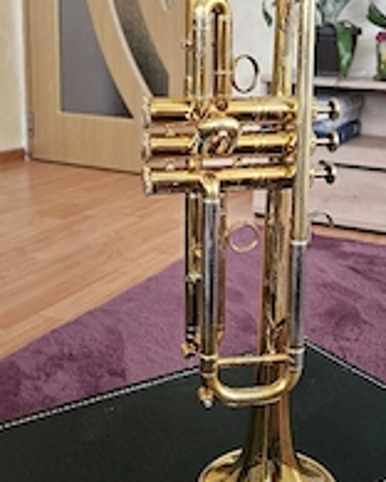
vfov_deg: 40.3
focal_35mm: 46
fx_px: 657
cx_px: 208
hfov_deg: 32.7
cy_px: 210
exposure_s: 1/33.4
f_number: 1.8
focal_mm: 5.4
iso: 500
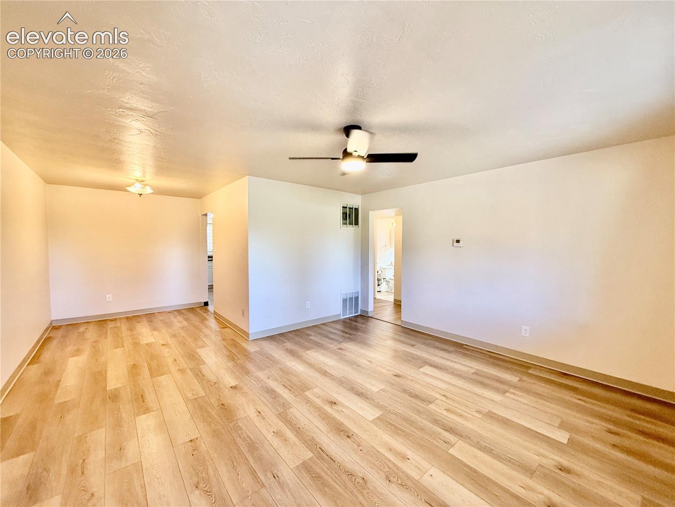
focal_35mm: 14
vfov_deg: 85.7
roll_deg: -0.3
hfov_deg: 102.1
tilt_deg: -1.5
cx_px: 338
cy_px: 254
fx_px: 273
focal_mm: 2.22
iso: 250
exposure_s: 1/120
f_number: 2.2
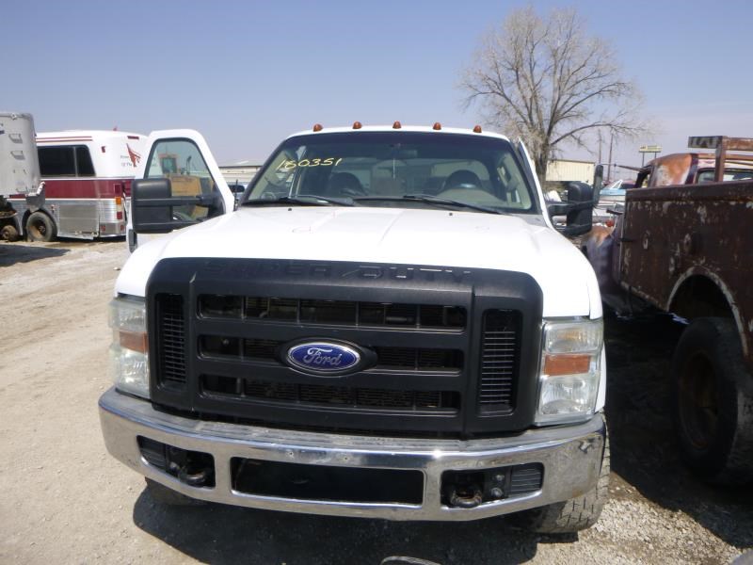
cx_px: 376
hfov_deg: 69.4
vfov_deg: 54.9
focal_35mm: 25
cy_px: 282
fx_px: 544
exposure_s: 1/640
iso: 100
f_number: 3.9
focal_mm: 4.5
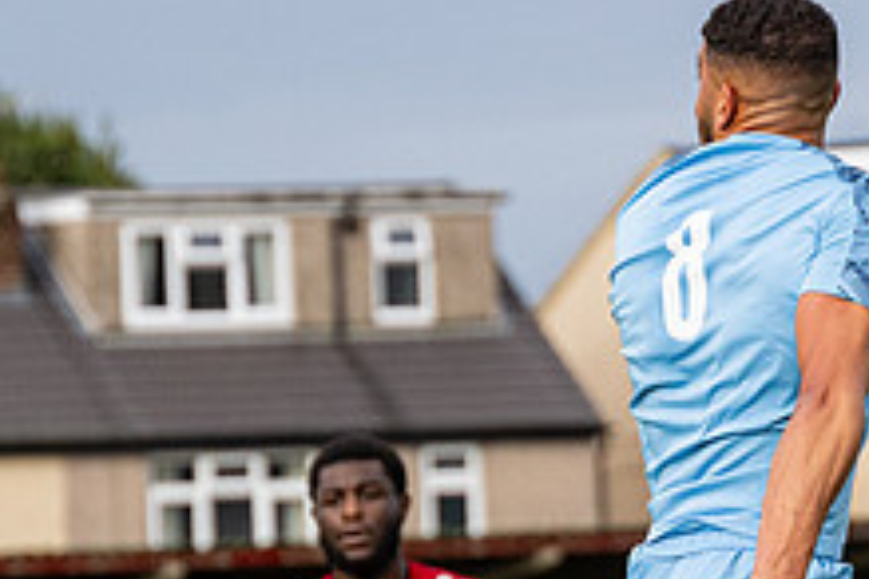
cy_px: 852
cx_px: 861
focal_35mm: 449
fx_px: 10838
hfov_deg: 4.6
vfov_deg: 3.1
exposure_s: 1/4000
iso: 800
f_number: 4
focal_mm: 110
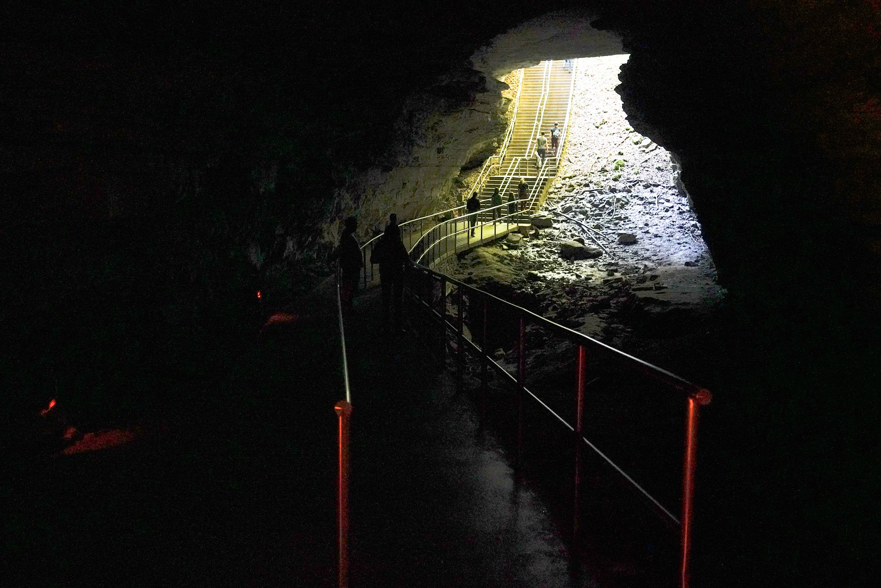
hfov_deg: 49.5
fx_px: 954
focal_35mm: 39
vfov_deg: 34.2
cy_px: 294
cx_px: 440
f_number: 5
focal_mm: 39
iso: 12800
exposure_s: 1/60
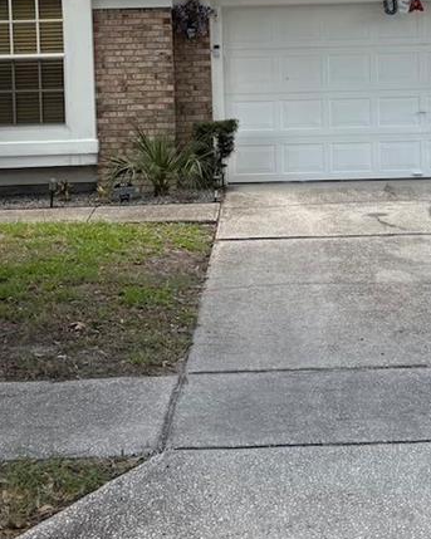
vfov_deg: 26.3
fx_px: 1132
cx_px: 261
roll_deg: +2.0
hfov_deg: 21.5
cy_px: 112
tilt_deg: -1.0
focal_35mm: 71
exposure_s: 1/959
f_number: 1.6
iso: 64
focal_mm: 5.96
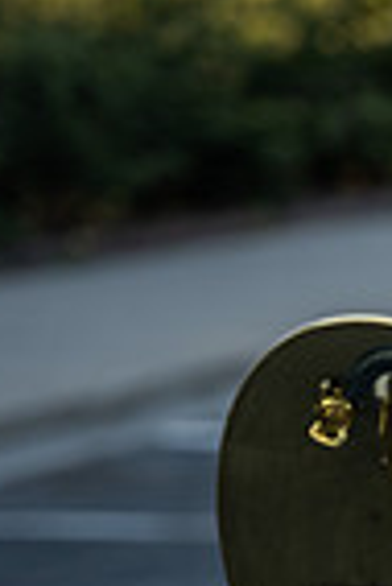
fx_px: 4220
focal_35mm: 259
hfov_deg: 5.2
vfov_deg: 7.9
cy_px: 262
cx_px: 880
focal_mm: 63
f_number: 4
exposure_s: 1/250
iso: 125
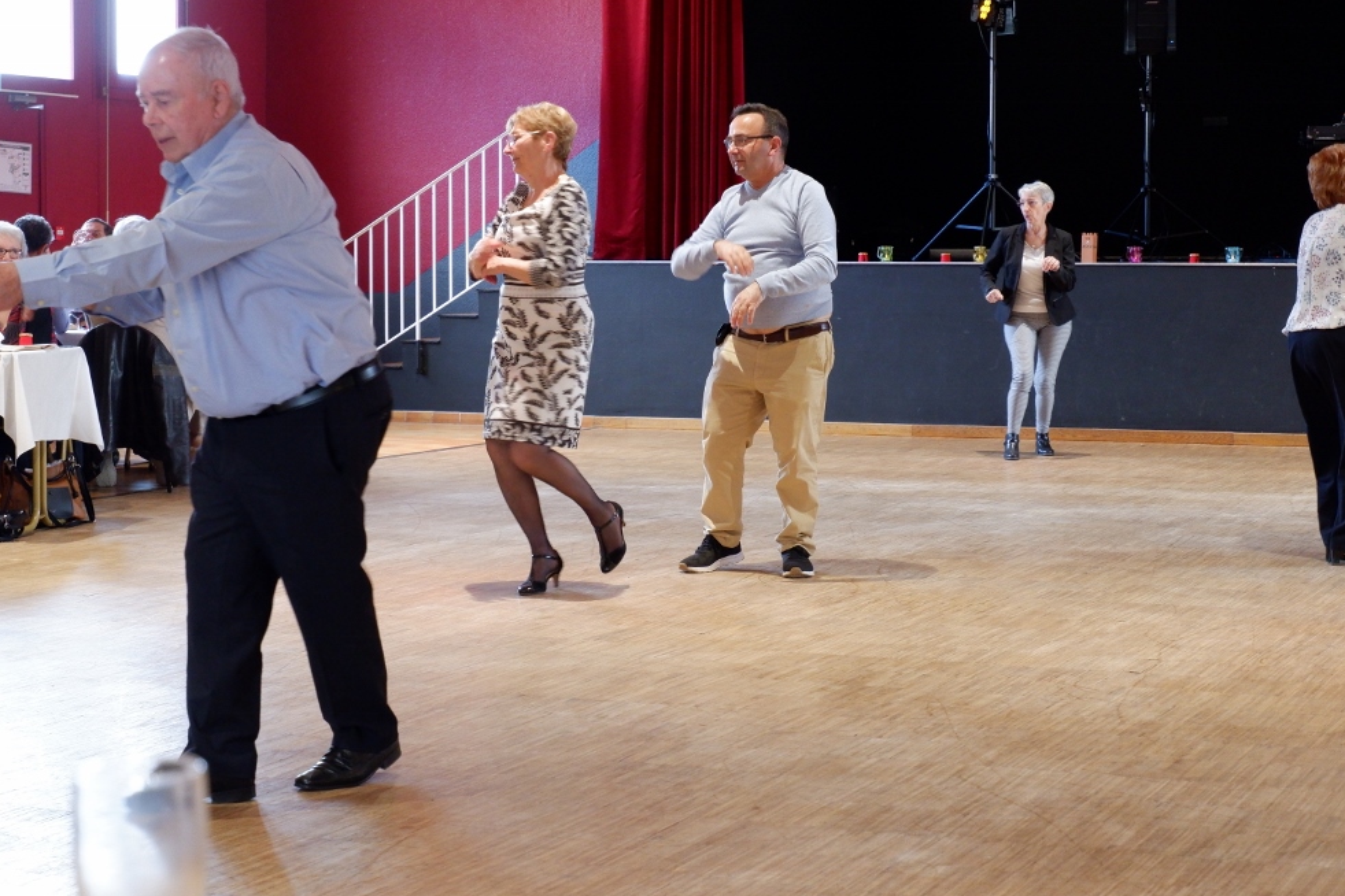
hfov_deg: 28.5
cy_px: 446
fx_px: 2652
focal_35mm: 71
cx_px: 669
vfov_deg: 19.2
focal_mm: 45
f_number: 5.6
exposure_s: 1/70
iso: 2500
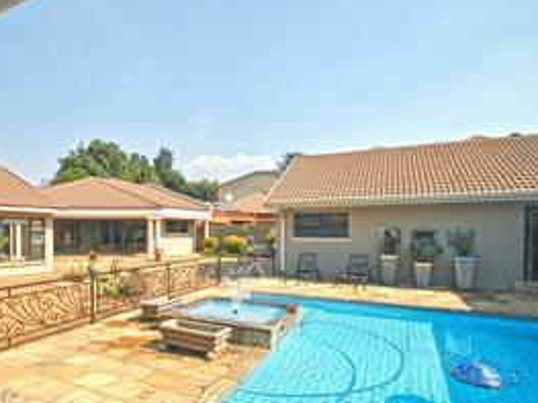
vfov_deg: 60.7
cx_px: 205
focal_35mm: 22
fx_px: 342
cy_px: 233
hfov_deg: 75.2
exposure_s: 1/400
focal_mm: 10
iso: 100
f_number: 7.1
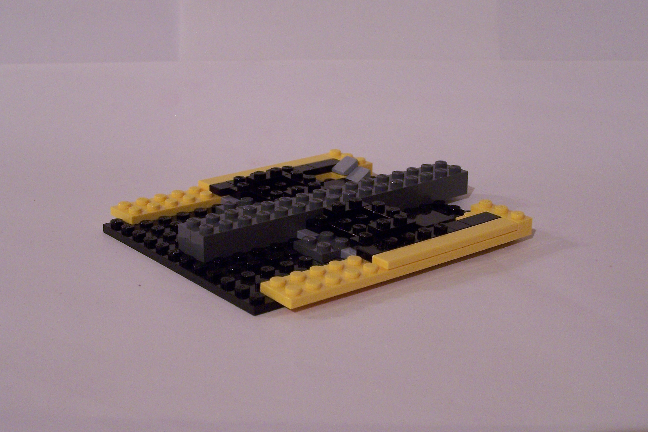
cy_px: 203
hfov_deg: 30.1
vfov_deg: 20.3
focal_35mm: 67
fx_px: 1206
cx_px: 325
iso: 200
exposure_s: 1/8
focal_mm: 10.7
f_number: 3.2
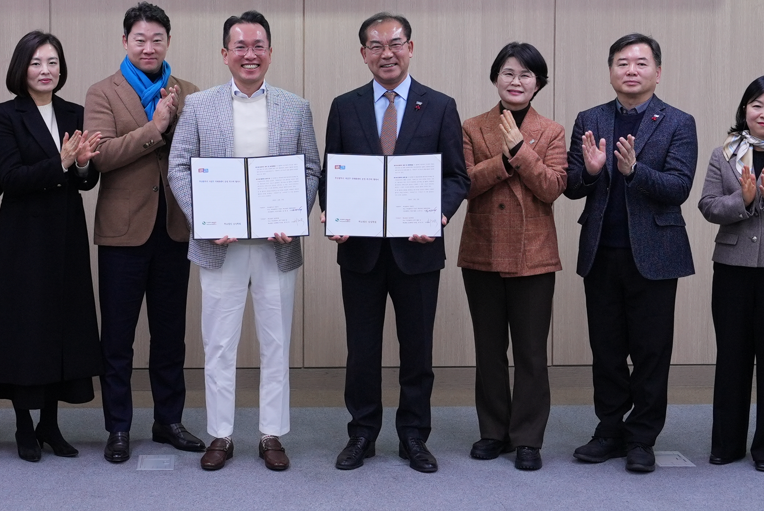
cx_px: 231
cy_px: 124
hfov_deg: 29.0
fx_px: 1465
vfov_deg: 19.6
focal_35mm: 69
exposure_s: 1/125
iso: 1000
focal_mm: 34
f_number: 4
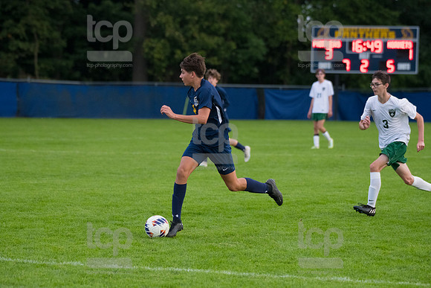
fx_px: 2754
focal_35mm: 230
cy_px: 144
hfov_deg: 8.9
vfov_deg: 6.0
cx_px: 216
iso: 3200
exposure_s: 1/2000
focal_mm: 230
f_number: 5.6
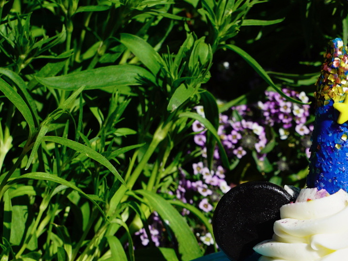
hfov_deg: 18.3
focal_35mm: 106
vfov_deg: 13.9
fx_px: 1066
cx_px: 305
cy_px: 223
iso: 100
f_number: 14
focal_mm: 50
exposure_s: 1/125
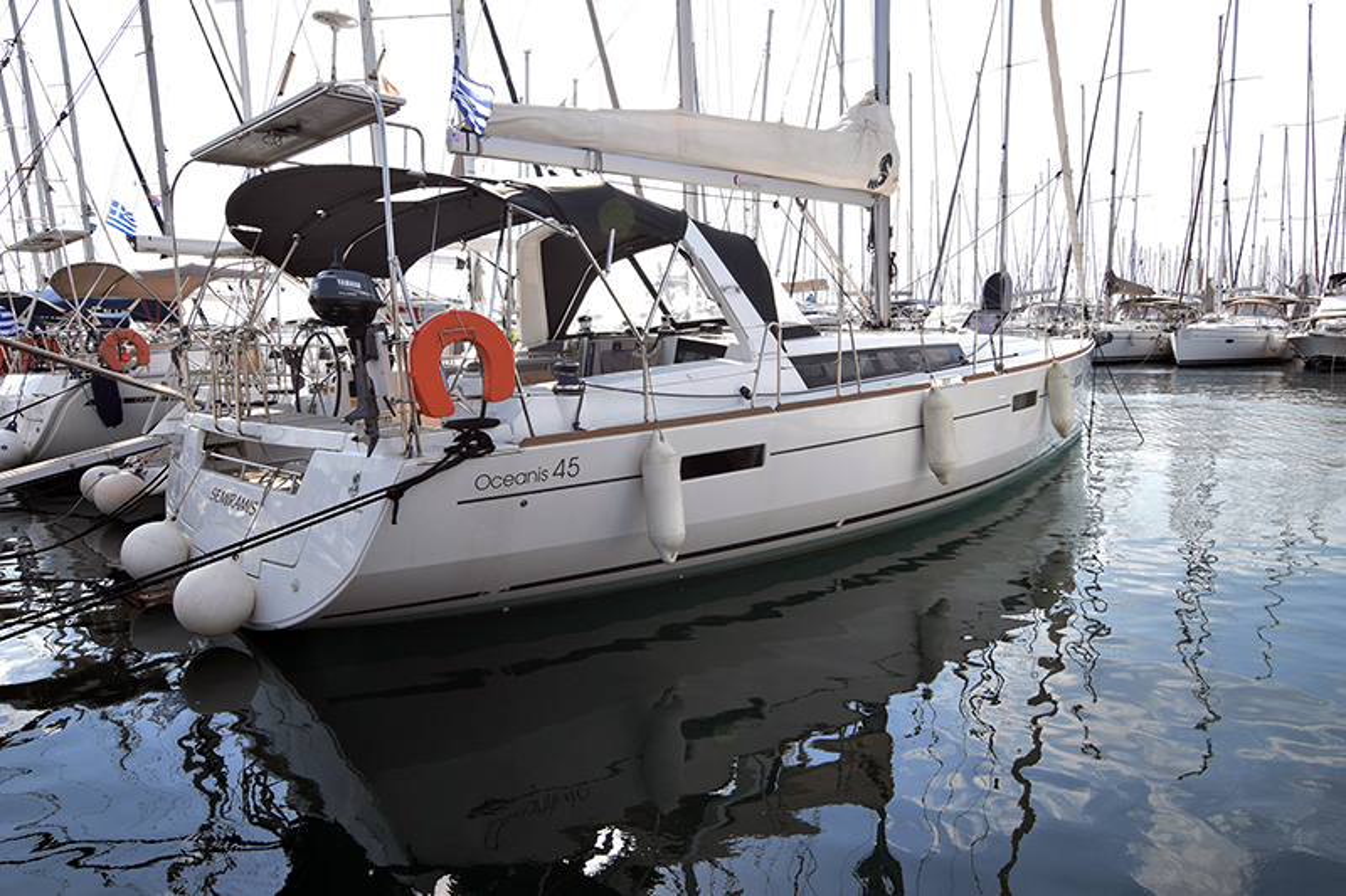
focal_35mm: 24
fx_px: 897
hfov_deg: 73.8
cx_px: 673
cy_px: 448
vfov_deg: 53.1
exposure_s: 1/640
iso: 1600
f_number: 13
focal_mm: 16
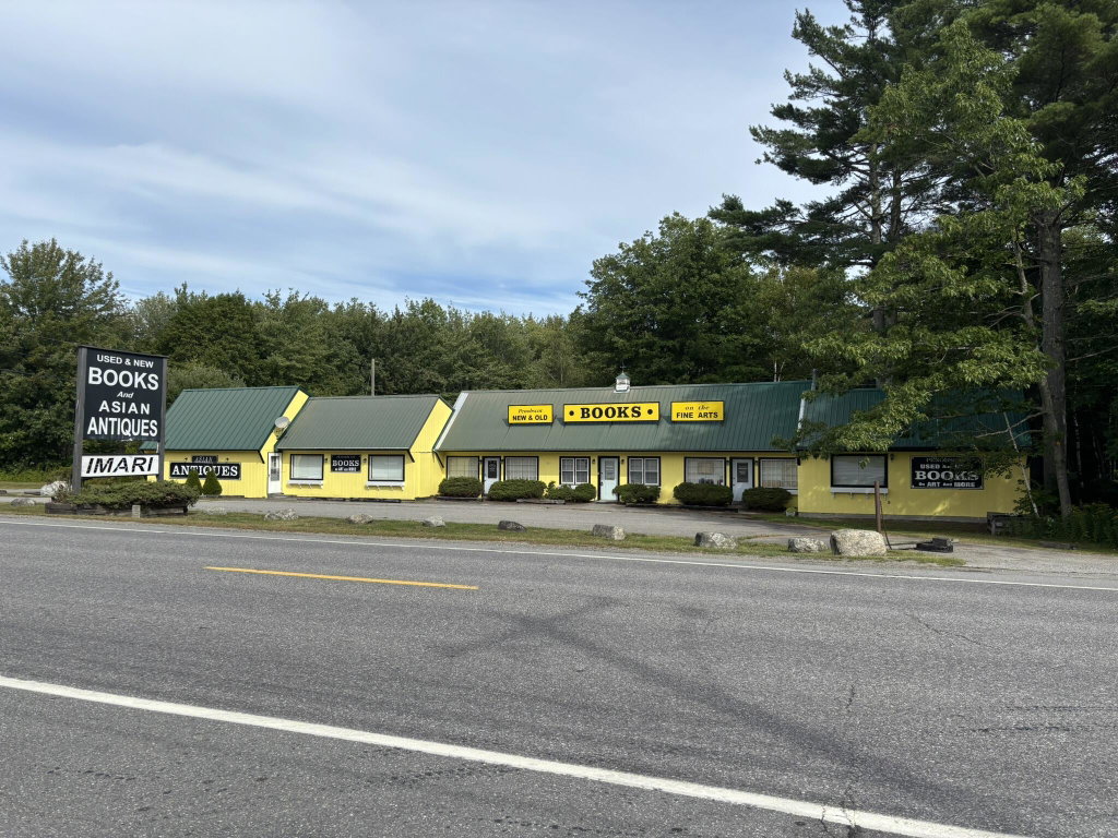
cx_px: 559
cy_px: 419
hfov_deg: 67.3
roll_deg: +0.0
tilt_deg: +3.0
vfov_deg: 53.1
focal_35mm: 26
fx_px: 840
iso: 50
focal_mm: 5.96
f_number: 1.6
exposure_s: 1/3650
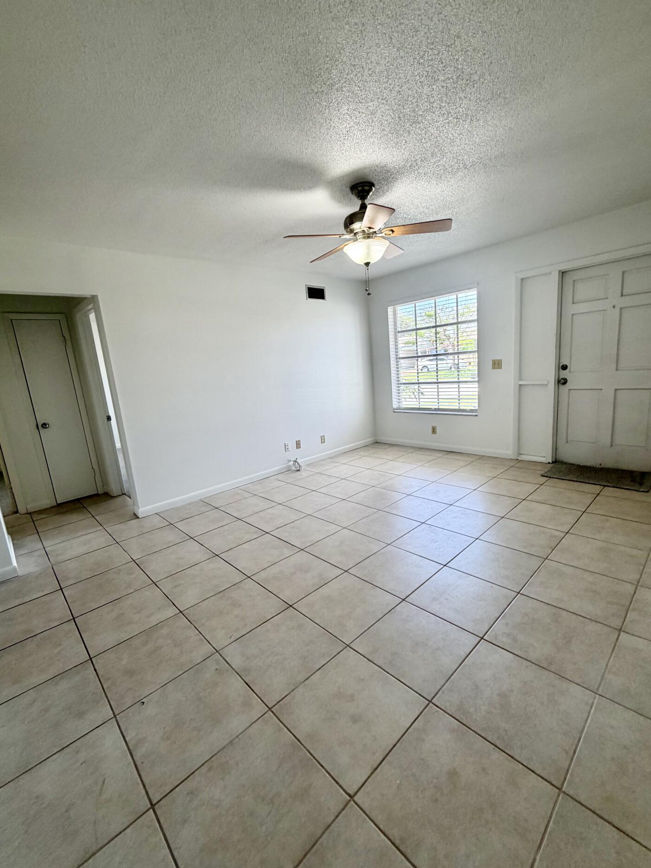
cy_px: 440
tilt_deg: -10.5
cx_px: 330
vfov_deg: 98.2
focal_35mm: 15
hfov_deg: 81.7
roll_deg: +3.6
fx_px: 376
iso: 100
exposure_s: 1/120
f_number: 2.2
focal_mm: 2.22
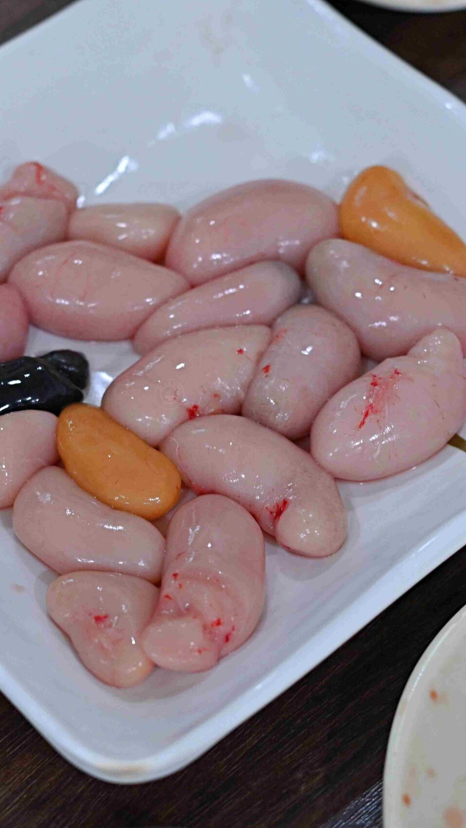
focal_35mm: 118
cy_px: 414
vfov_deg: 18.2
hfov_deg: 10.3
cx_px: 245
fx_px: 2592
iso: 640
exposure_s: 1/200
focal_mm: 50
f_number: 3.2
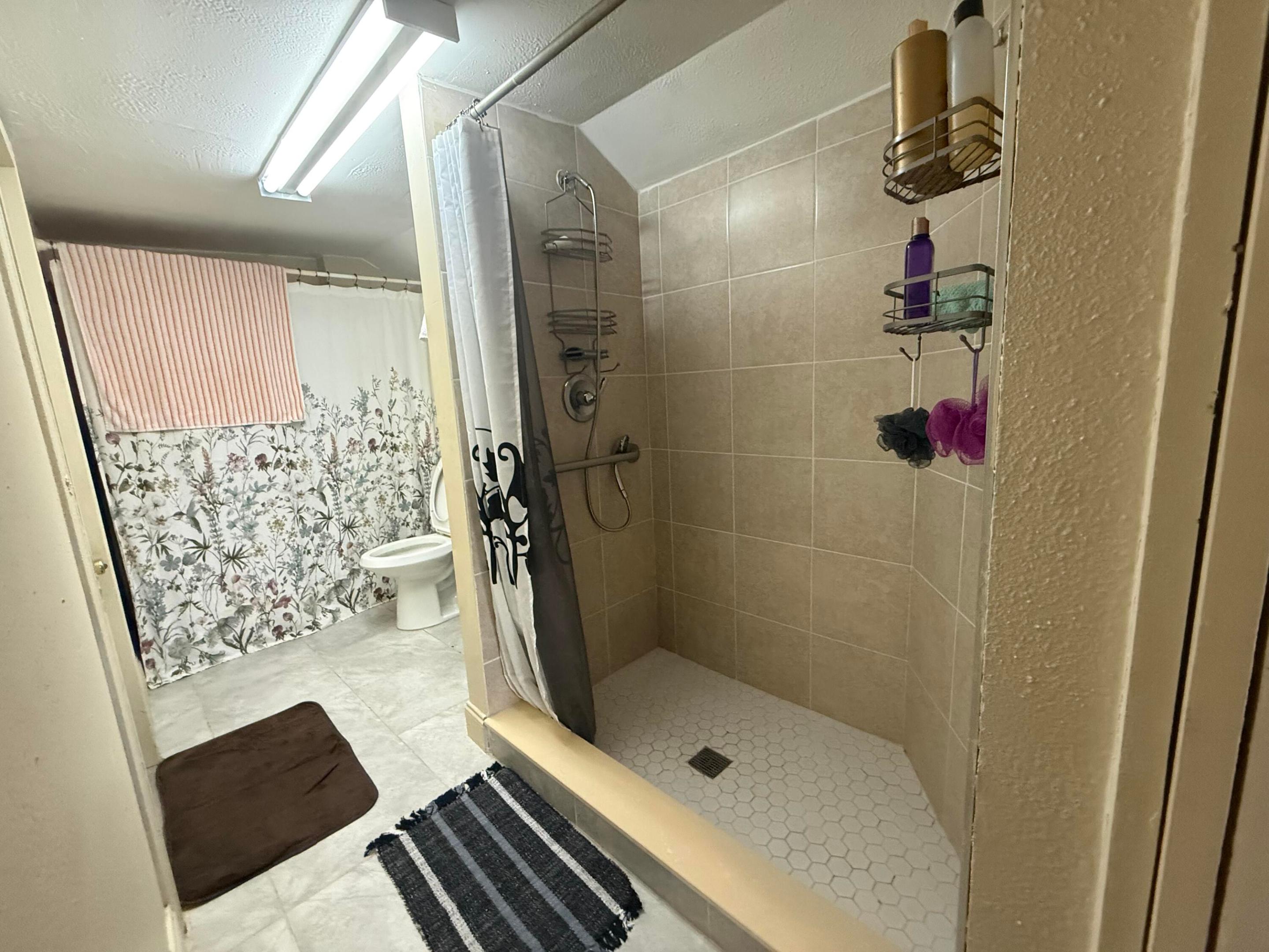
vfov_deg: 85.7
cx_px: 634
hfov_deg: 102.1
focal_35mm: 14
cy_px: 476
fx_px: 513
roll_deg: +2.4
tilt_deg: -10.4
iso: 640
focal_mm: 2.22
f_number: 2.2
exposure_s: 1/60
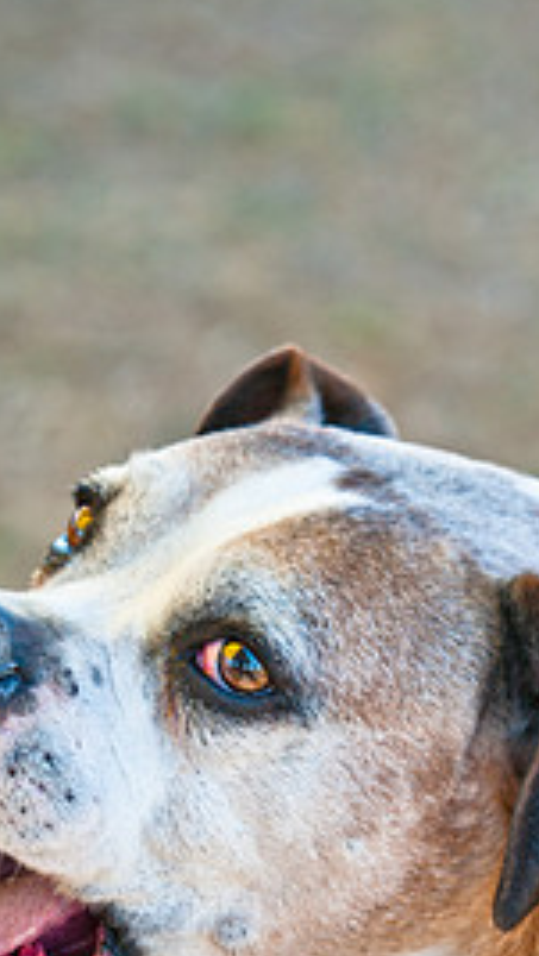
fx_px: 8019
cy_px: 521
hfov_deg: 3.8
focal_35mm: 316
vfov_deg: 6.8
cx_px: 348
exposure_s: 1/200
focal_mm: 120
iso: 200
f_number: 5
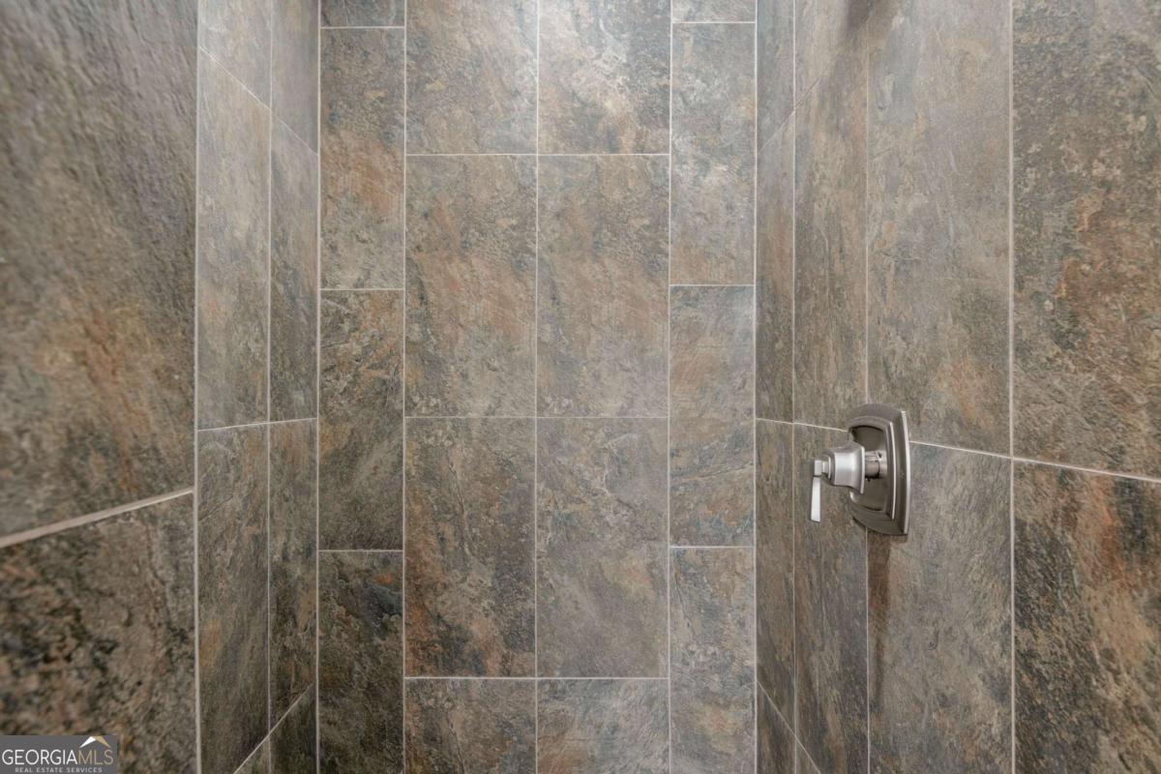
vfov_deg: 63.2
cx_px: 580
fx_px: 629
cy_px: 387
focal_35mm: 20
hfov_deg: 85.4
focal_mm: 13
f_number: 7.1
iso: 250
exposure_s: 1/2
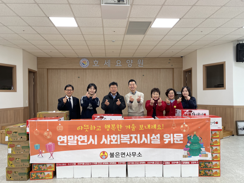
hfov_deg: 65.3
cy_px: 95
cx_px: 119
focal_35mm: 27
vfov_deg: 51.3
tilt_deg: +0.7
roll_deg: +0.7
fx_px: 190
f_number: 1.6
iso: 64
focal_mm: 4.2
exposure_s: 1/60
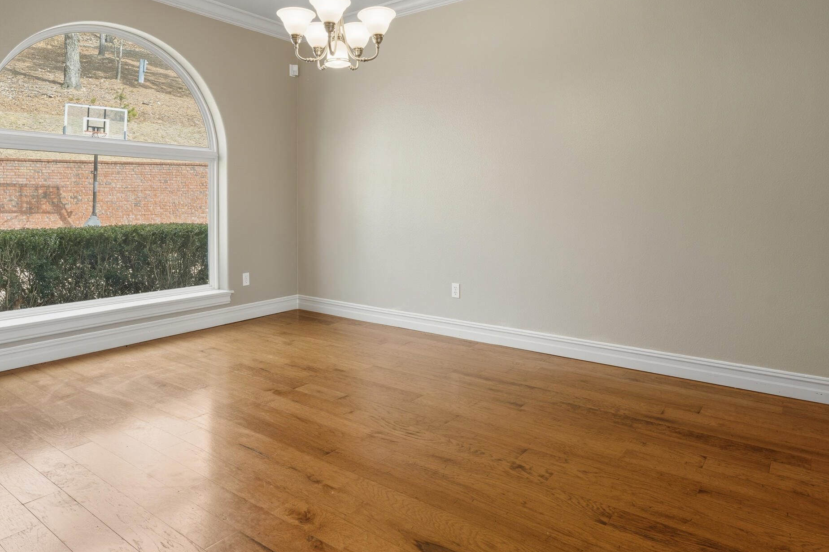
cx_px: 385
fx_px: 551
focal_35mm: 24
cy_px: 206
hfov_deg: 73.8
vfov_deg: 52.6
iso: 160
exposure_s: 1/125
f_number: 8
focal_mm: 17.7
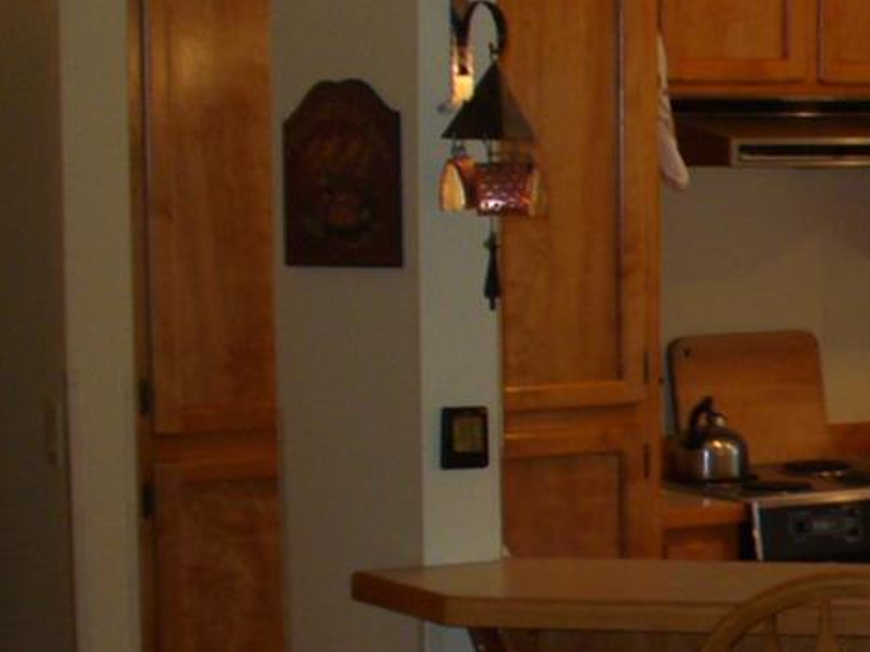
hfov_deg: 15.6
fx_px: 2964
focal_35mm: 118
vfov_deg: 12.5
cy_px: 474
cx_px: 1227
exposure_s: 1/30
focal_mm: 6.1
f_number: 2.8
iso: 80
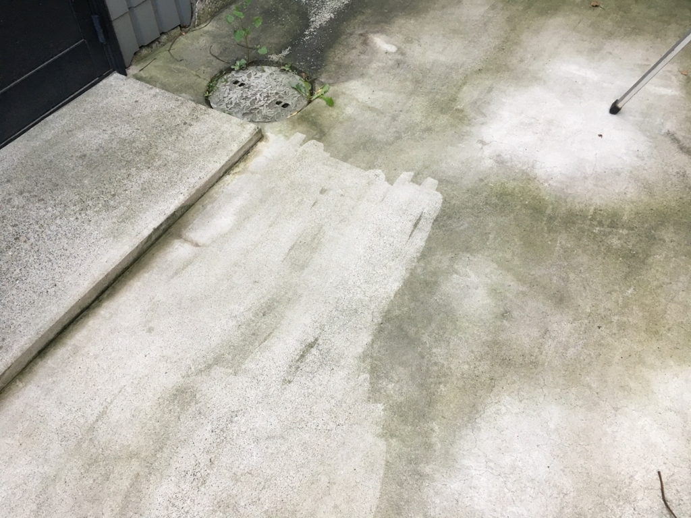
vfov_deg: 48.2
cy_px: 259
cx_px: 346
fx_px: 579
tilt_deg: -50.2
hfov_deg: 61.7
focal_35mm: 29
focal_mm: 4.15
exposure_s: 1/30
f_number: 2.2
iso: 40
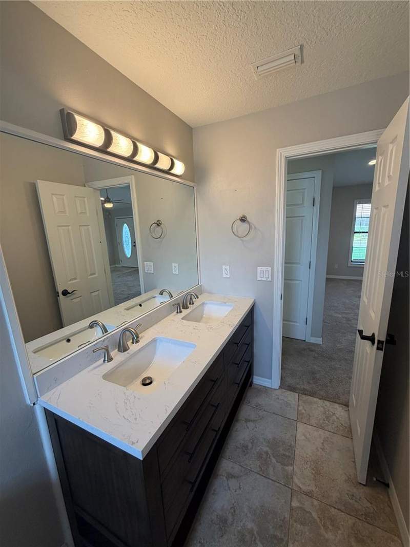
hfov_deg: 85.7
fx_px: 221
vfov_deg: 102.1
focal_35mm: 14
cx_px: 205
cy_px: 274
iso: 160
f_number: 2.2
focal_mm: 2.22
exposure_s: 1/120
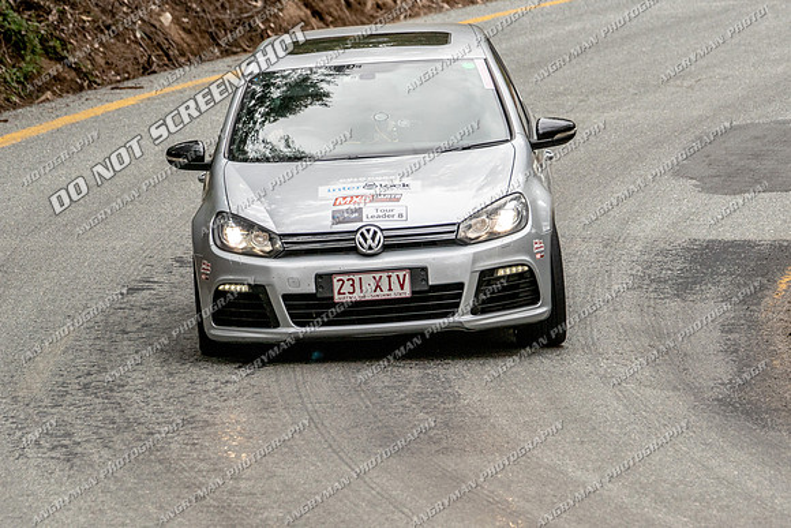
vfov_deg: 3.3
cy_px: 264
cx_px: 396
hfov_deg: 4.9
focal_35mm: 419
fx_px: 9212
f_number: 5.6
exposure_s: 1/640
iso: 500
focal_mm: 250
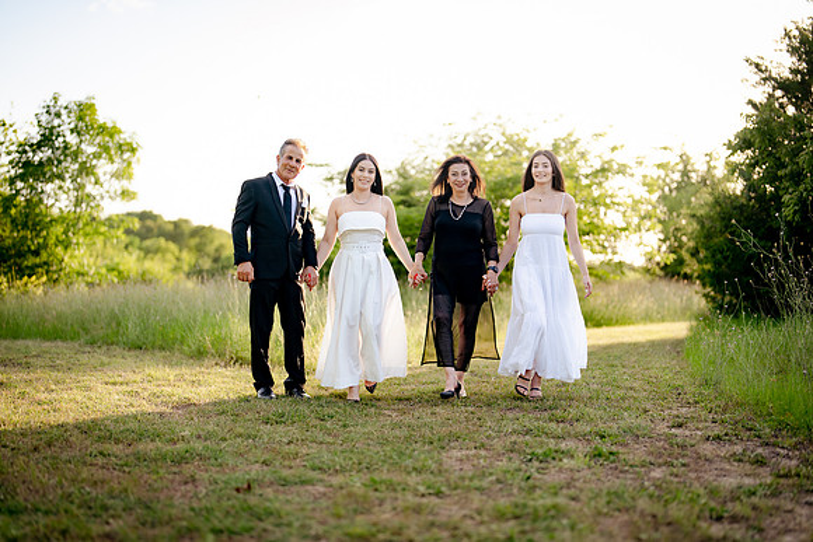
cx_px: 406
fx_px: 1129
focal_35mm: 50
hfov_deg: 39.6
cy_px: 271
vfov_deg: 27.0
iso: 100
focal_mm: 50
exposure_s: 1/1250
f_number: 1.2
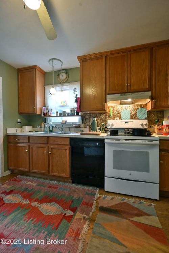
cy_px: 126
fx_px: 109
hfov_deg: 75.5
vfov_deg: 98.5
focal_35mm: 16
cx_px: 84
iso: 640
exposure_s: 1/13
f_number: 5.6
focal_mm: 15.5
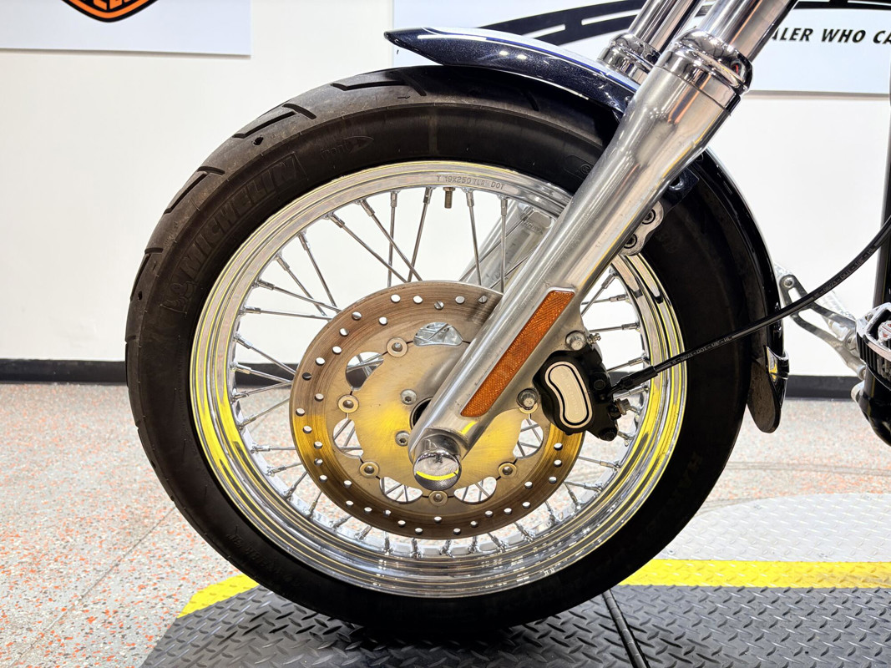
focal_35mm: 26
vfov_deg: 53.1
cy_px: 334
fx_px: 669
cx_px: 446
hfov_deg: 67.3
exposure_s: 1/120
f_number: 1.6
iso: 64
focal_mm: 5.96
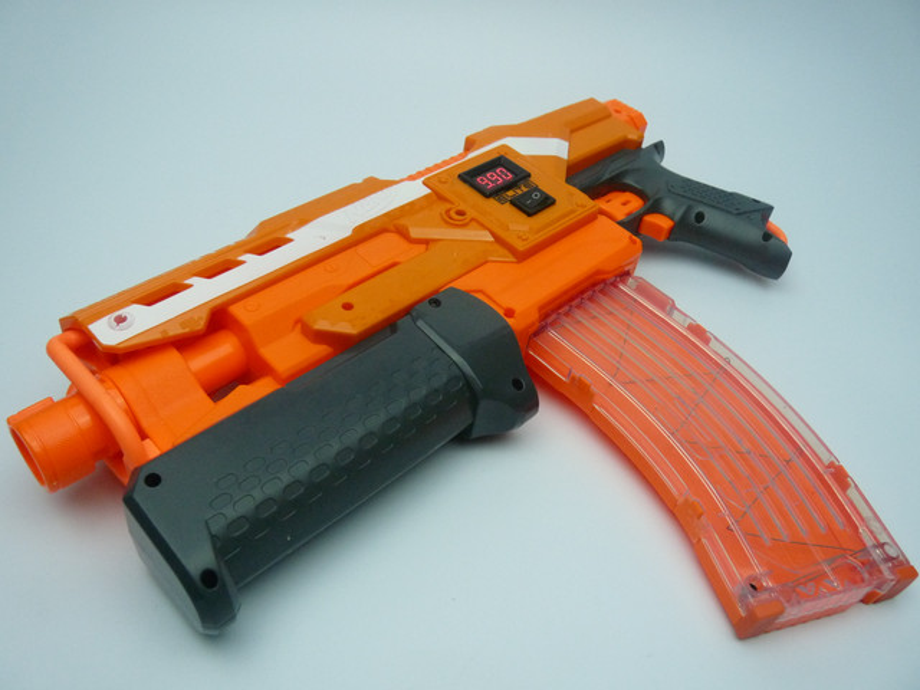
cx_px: 460
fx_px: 797
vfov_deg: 46.8
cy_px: 345
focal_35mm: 30
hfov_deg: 60.0
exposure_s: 1/160
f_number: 3.2
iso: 400
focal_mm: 5.4
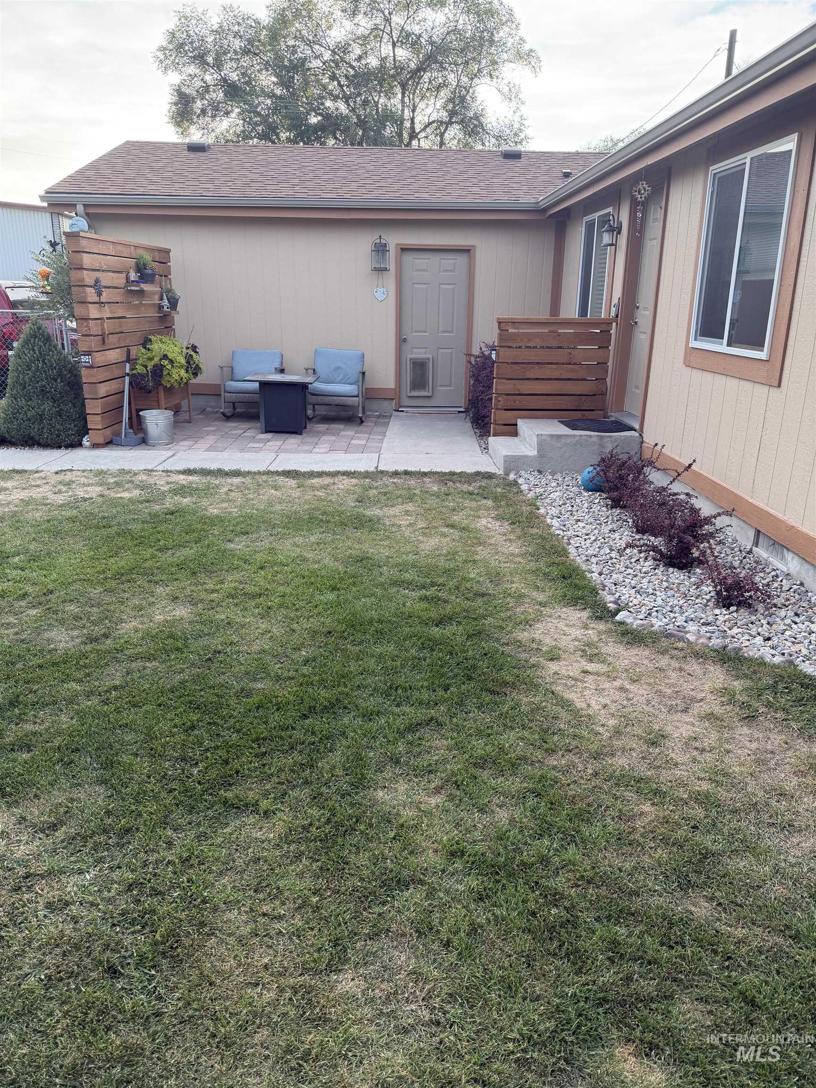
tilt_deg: -16.7
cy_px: 544
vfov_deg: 71.6
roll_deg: -2.3
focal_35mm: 24
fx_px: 754
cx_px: 408
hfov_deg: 56.8
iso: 80
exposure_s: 1/188
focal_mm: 6.76
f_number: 1.78
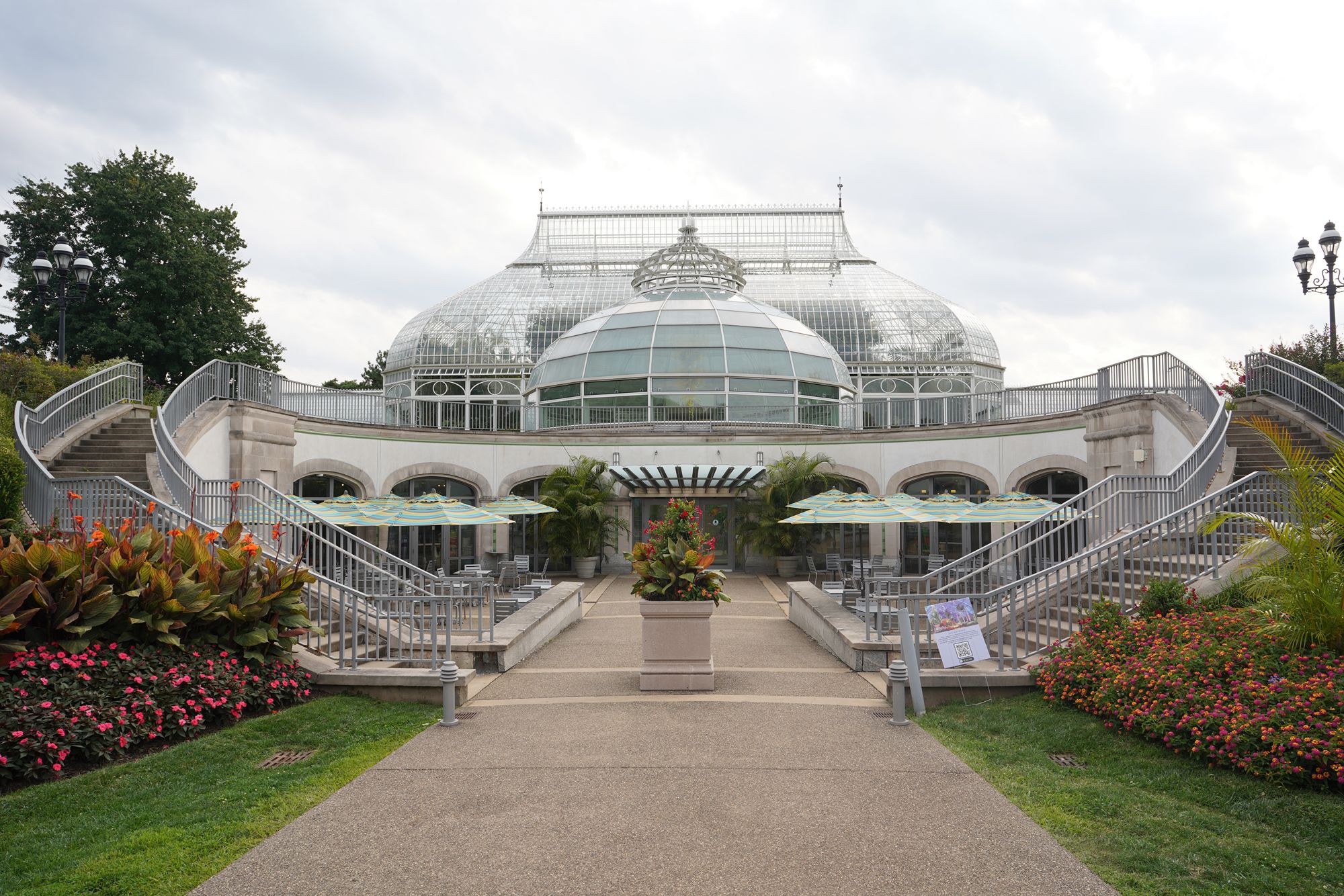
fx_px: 896
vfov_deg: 53.1
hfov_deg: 73.7
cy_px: 448
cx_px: 672
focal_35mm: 24
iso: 100
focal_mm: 24
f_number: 8
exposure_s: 1/100
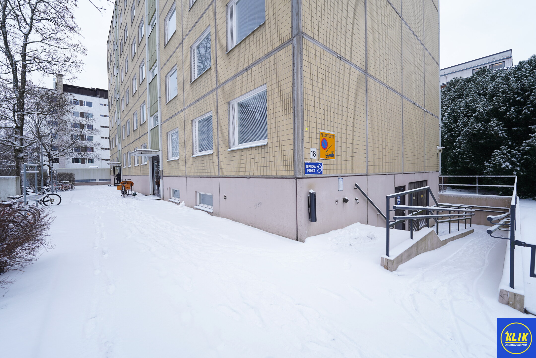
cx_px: 268
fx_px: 208
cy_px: 179
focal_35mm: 14
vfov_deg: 81.2
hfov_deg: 104.3
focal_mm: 14
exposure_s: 1/100
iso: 100
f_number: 3.5
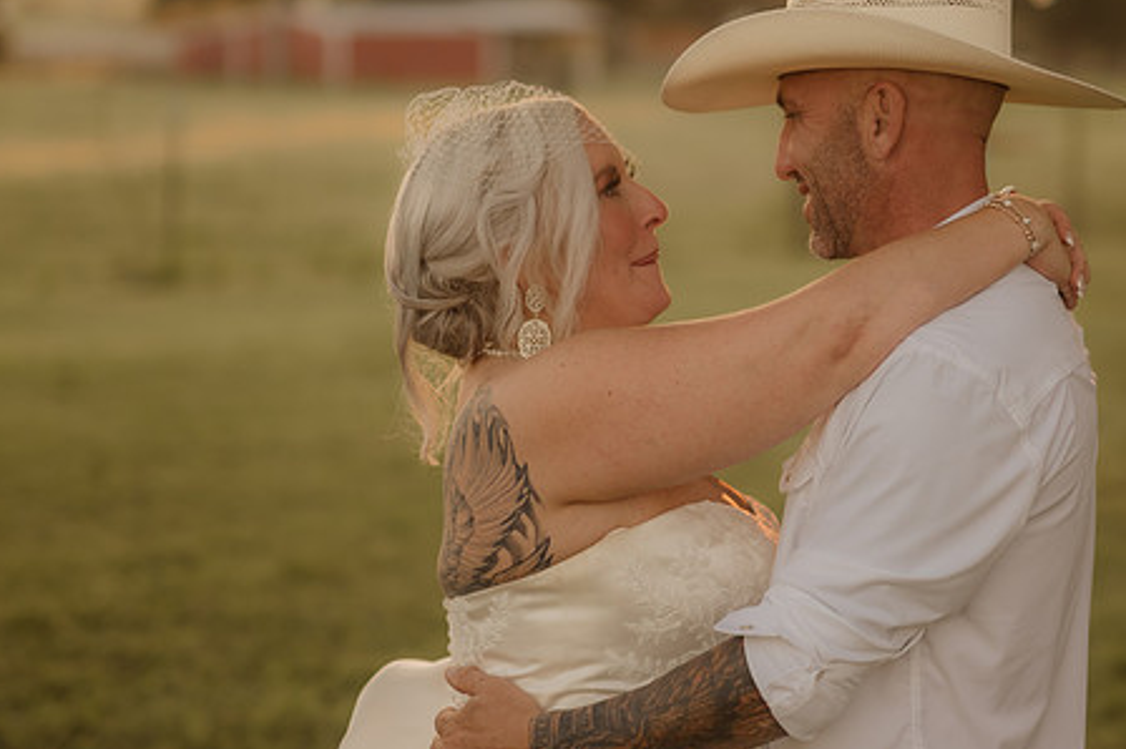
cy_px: 327
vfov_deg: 14.1
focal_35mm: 97
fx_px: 3032
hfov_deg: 21.0
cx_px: 633
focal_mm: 50
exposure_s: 1/400
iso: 200
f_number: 2.8
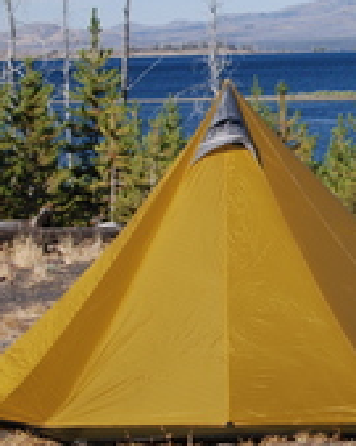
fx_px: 2109
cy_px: 197
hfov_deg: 9.5
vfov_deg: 12.1
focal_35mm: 160
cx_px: 448
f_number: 6.3
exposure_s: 1/125
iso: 100
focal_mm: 40
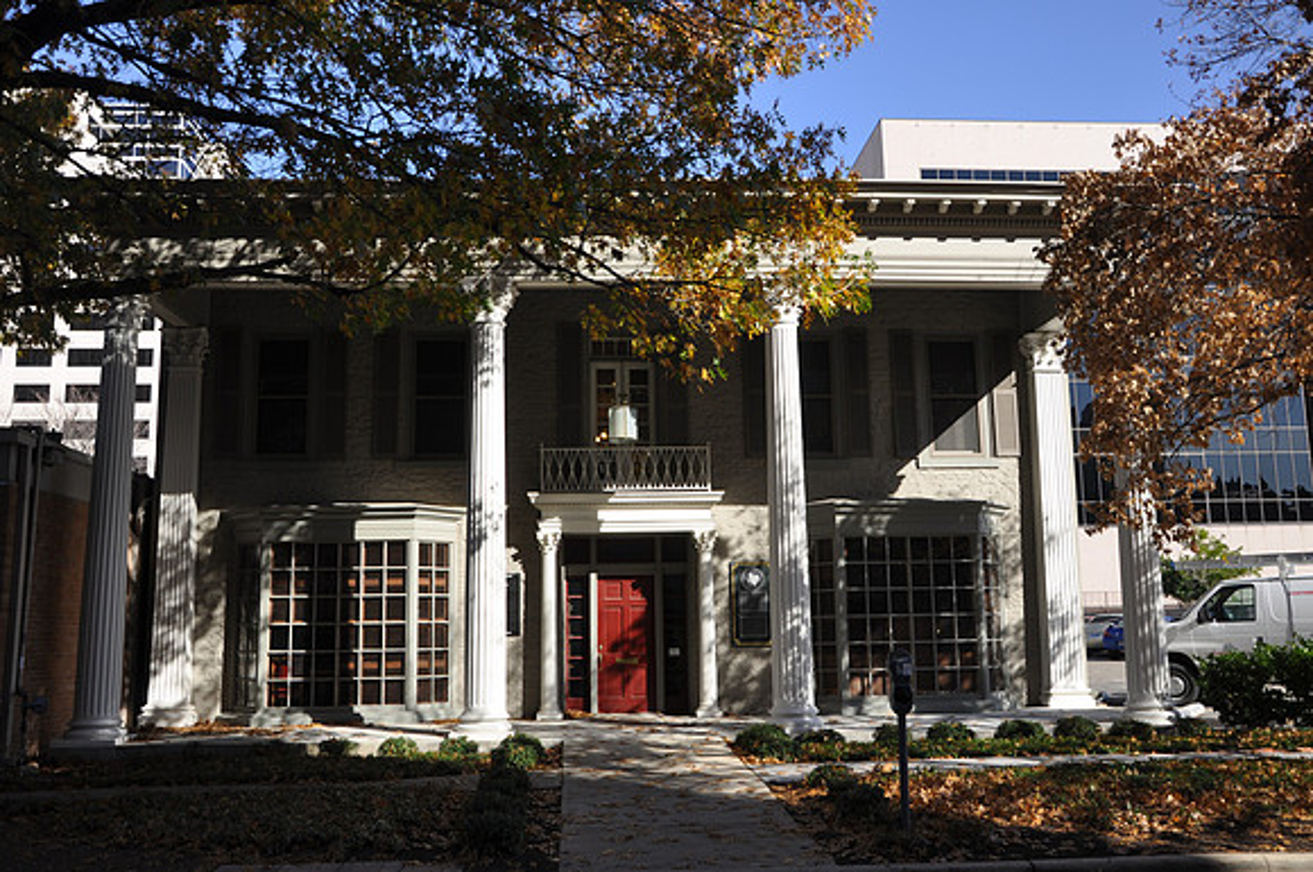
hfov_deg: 57.3
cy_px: 436
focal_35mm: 33
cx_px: 656
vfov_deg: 39.9
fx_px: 1202
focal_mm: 22
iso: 200
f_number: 6.3
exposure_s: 1/160
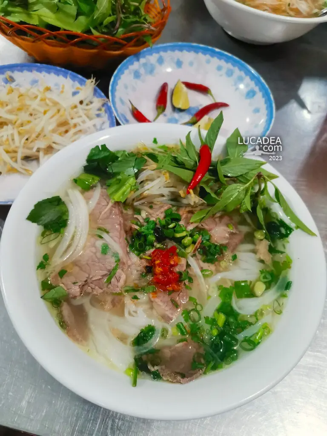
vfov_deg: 67.3
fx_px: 327
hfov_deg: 53.1
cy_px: 218
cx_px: 164
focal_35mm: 26
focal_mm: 4.75
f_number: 1.8
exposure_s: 1/100
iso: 320
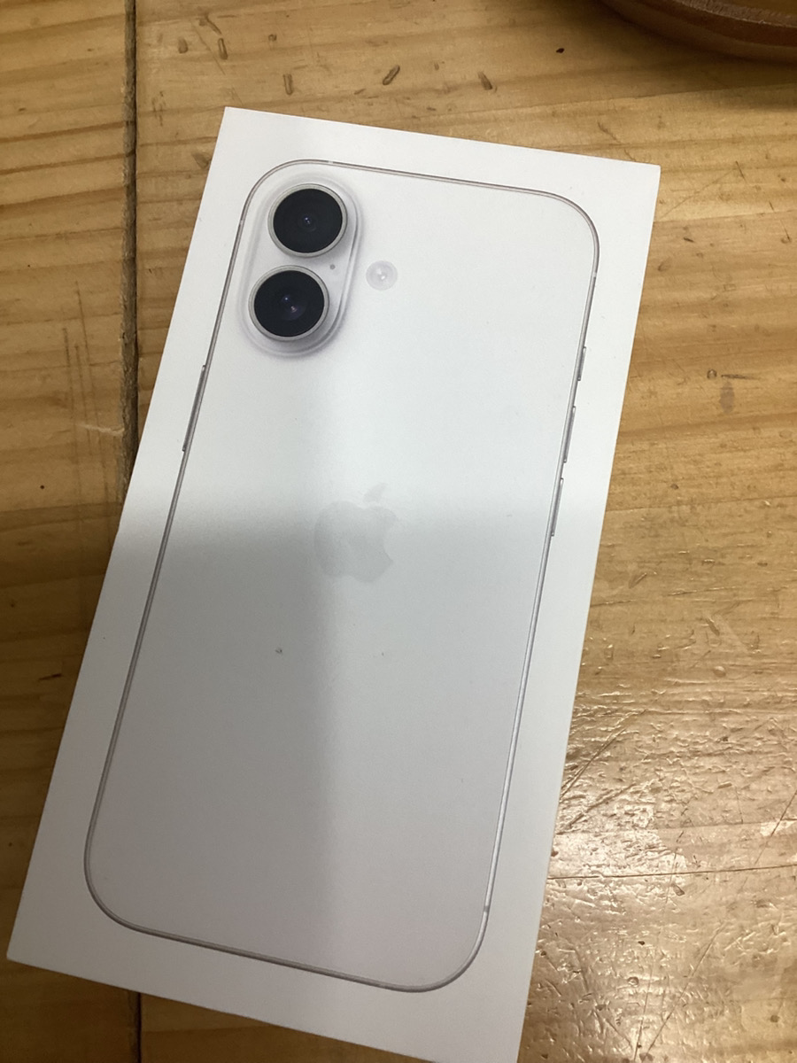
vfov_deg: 58.4
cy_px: 532
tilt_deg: -78.6
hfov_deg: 45.4
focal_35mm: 31
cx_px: 398
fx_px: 952
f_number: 2.4
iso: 80
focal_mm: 3.3
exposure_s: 1/120
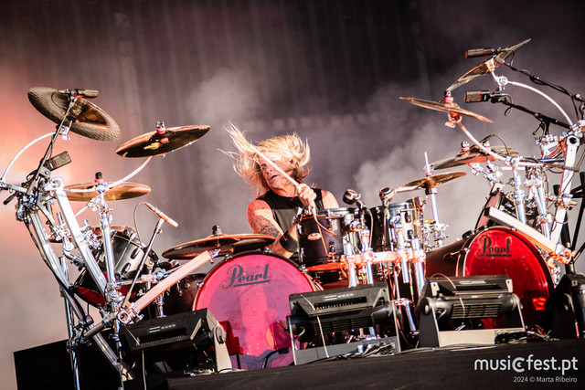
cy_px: 209
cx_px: 279
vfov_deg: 7.1
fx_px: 3131
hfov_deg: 10.7
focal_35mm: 193
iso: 320
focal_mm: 180
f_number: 2.8
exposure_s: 1/3200
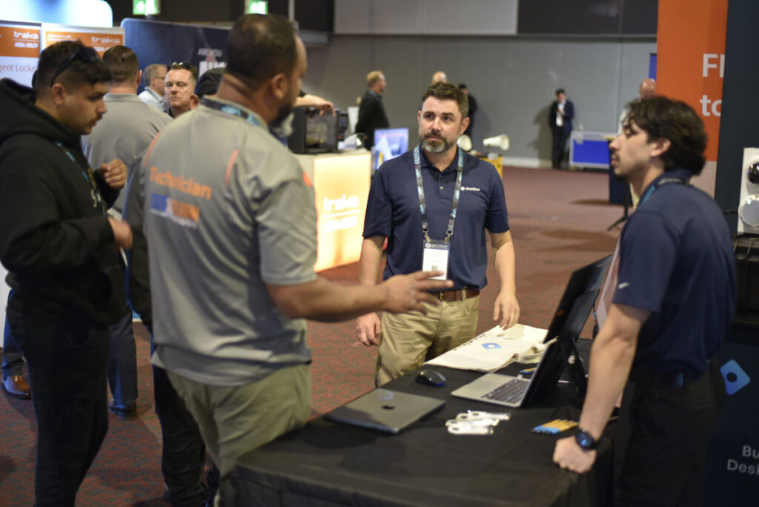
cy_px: 254
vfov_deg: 27.0
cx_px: 380
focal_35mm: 50
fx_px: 1055
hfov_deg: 39.6
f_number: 1.8
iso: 1000
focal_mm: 50
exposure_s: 1/60
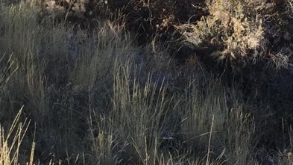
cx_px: 244
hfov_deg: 23.7
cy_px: -70
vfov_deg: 13.1
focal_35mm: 88
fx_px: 684
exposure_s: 1/886
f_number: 2.4
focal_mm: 3.3
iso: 25
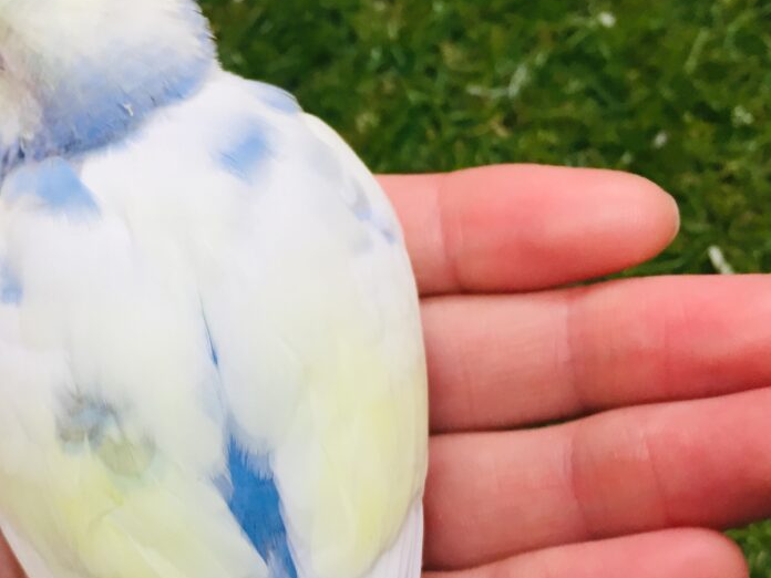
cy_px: 340
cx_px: 186
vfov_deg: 29.1
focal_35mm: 50
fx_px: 1114
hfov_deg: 37.2
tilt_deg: -52.7
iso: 32
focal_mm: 4.15
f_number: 2.2
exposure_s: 1/40
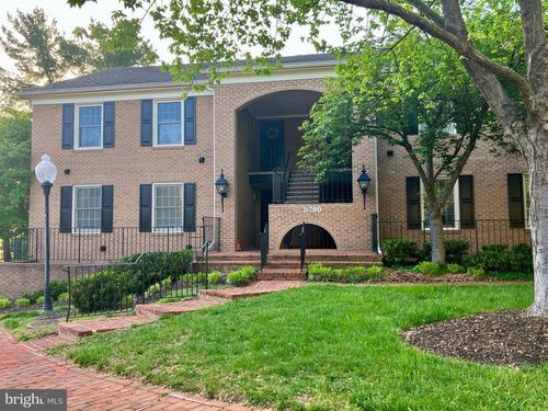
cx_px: 274
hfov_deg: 63.4
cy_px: 206
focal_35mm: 28
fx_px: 443
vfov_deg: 49.7
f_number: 1.8
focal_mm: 3.99
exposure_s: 1/161
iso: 32
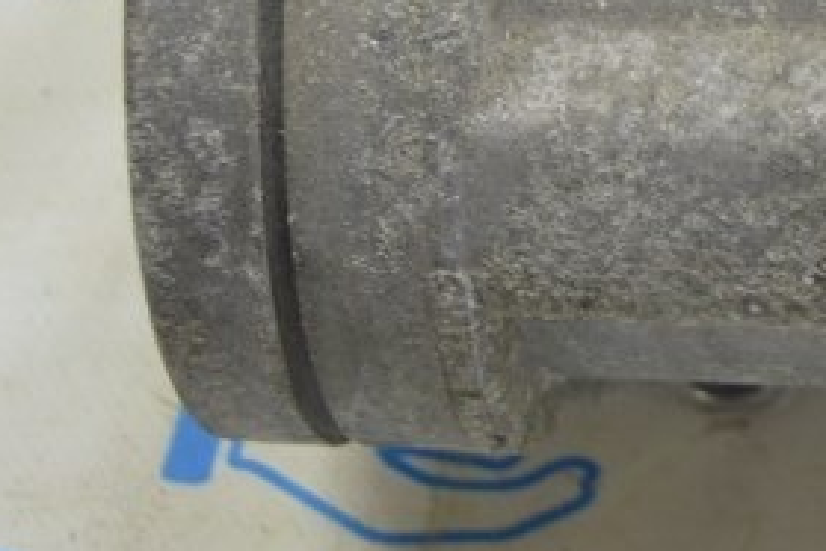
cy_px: -283
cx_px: 980
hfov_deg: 13.0
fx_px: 3533
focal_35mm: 154
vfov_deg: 8.7
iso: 400
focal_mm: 28
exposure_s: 1/20
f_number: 5.6
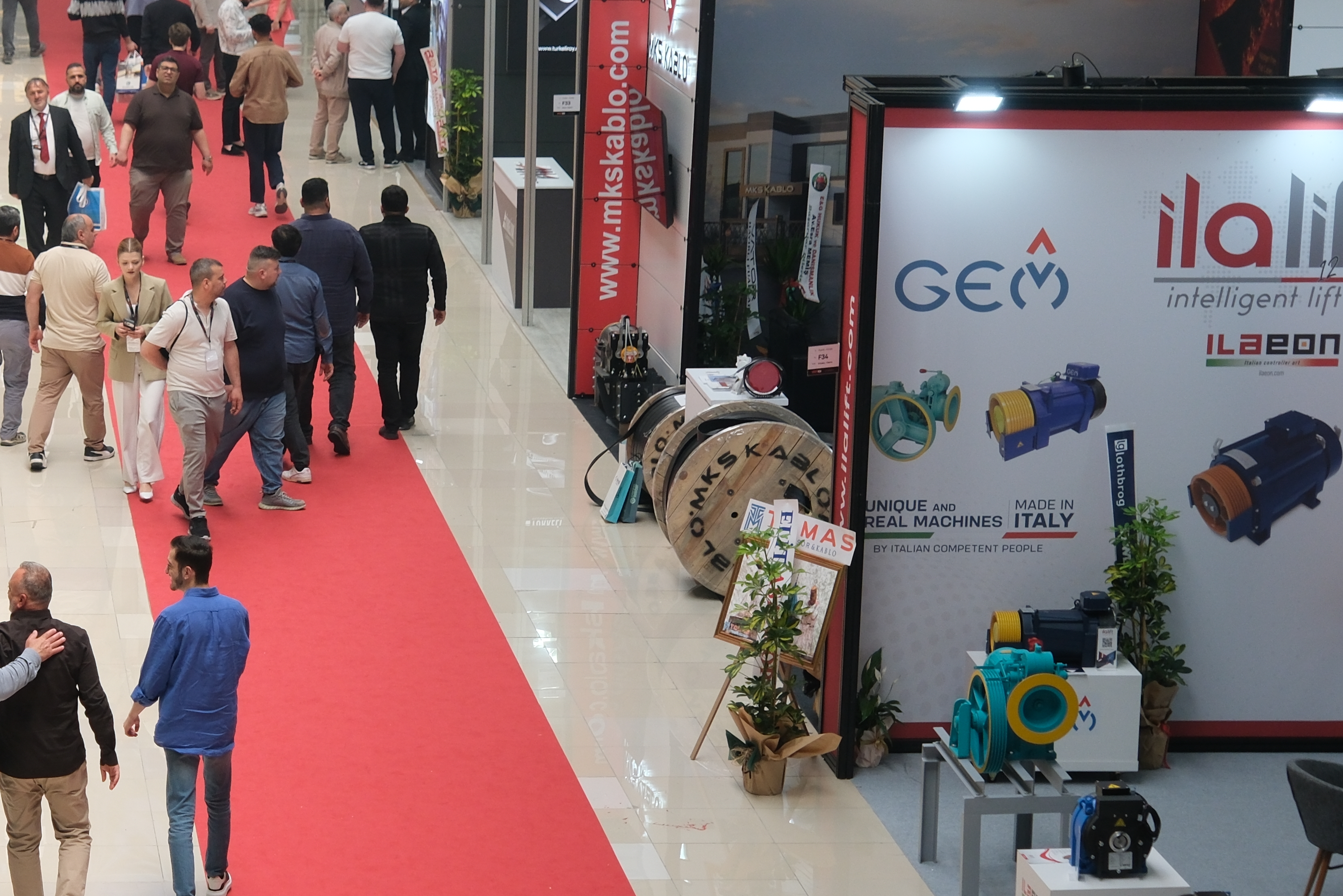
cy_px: 423
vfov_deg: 11.1
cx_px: 142
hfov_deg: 16.3
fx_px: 4626
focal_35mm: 124
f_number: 2.8
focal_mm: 44.1
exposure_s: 1/640
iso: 640
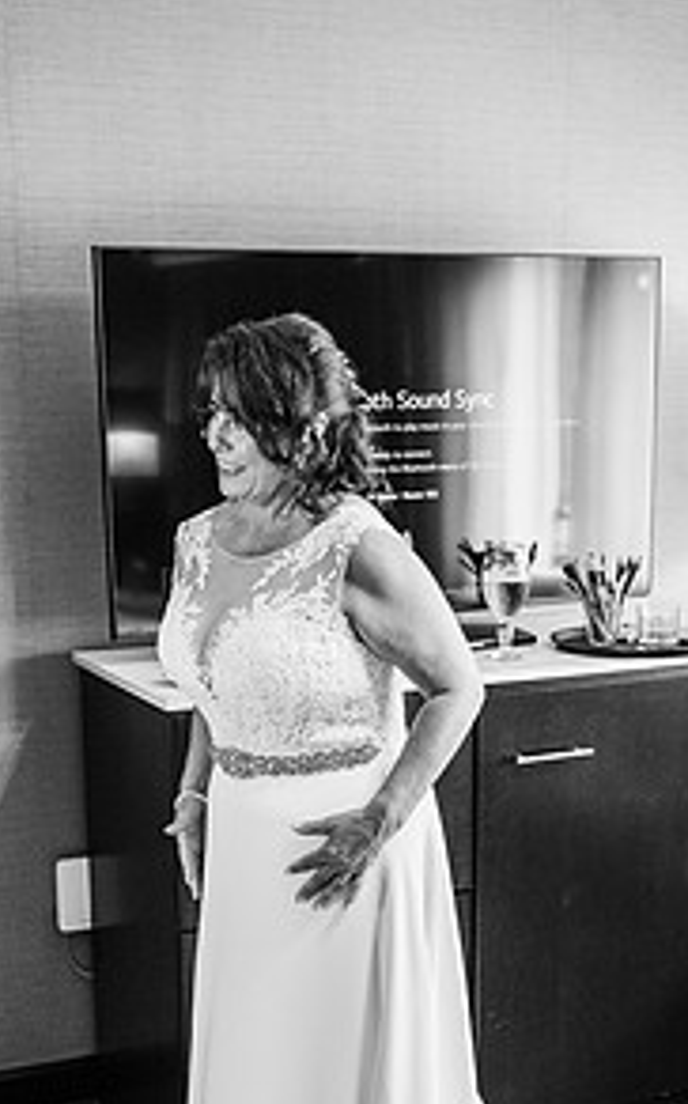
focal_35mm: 55
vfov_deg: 36.3
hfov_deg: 23.5
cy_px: 783
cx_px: 293
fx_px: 1653
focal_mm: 35
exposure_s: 1/200
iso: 2200
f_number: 2.8
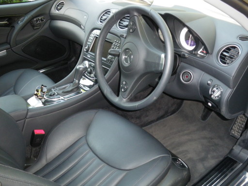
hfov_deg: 51.4
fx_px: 258
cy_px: 93
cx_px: 124
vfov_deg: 39.7
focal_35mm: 36
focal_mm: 6.3
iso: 400
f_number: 3.5
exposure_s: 1/50
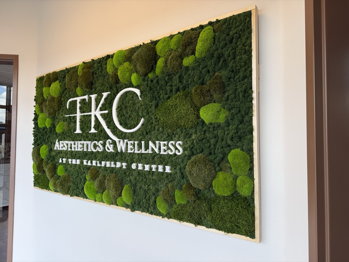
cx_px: 174
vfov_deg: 56.8
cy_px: 131
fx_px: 242
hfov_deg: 71.6
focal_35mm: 24
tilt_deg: +4.1
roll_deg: -0.5
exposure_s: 1/142
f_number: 1.78
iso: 50
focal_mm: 6.76
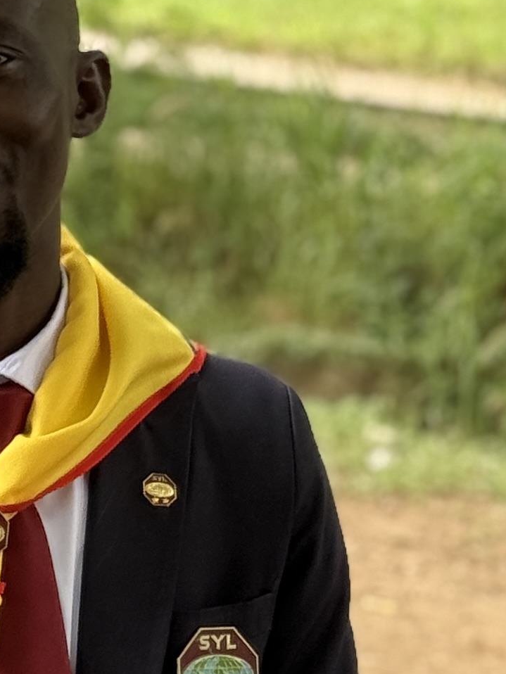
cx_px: -474
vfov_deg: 9.8
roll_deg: +0.2
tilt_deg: -4.1
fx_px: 3935
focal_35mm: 202
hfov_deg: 7.1
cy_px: 350
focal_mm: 6.76
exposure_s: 1/242
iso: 100
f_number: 1.78
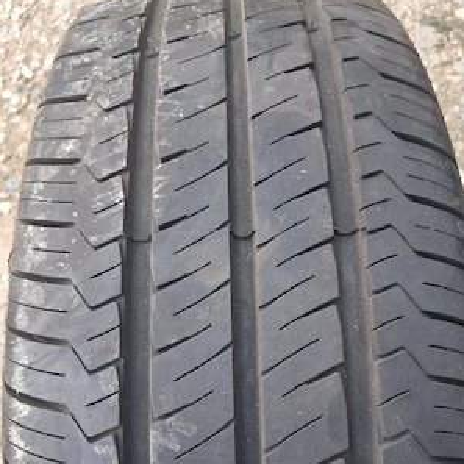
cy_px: 281
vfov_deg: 52.1
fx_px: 470
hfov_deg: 52.5
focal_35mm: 31
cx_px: 231
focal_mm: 3.98
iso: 200
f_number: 1.8
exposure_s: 1/100
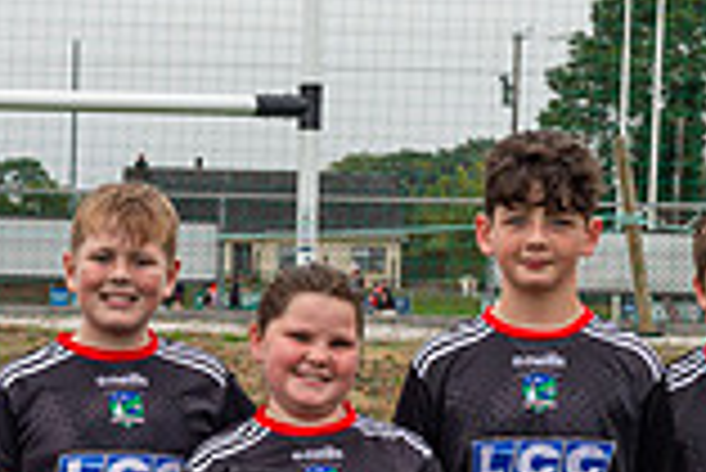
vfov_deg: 7.8
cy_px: 669
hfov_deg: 11.7
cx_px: 38
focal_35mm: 174
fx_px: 3415
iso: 220
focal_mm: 42
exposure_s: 1/100
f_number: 5.6
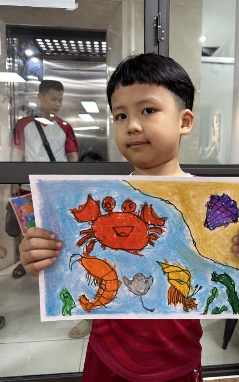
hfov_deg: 47.3
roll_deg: -2.1
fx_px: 271
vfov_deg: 70.4
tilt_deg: -4.1
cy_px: 187
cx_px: 145
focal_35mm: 26
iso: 160
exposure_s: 1/50
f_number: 1.78
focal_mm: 6.86
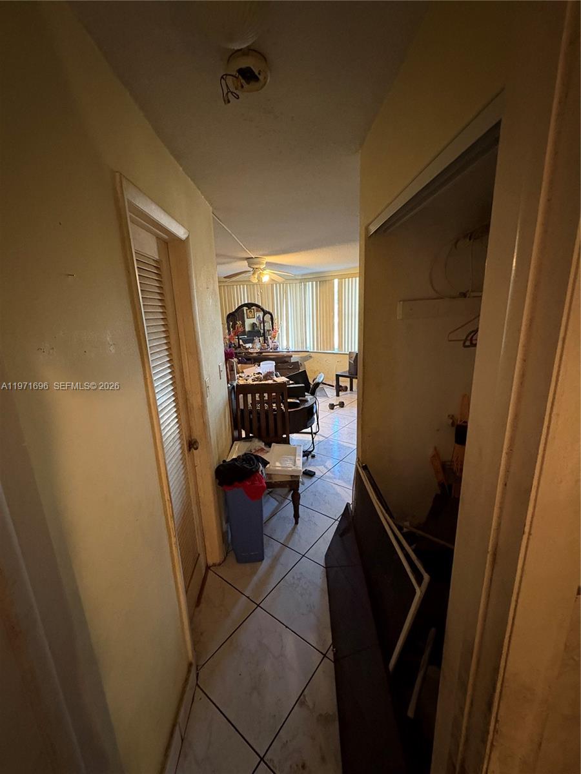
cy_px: 387
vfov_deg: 102.1
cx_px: 290
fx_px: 313
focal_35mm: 14
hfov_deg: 85.7
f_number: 2.2
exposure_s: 1/30
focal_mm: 2.22
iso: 800
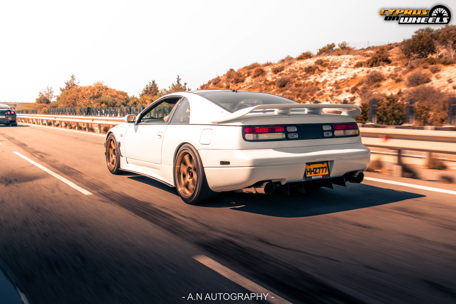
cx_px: 228
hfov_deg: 53.1
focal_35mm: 36
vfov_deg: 36.9
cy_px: 152
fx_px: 456
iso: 100
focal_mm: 24
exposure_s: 1/200
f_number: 10
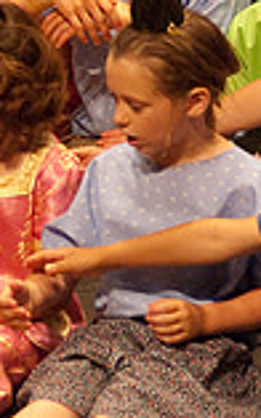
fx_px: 10298
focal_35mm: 904
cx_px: 91
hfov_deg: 1.5
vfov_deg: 2.3
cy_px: 75
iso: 1000
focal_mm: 160
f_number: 2.8
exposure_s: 1/160
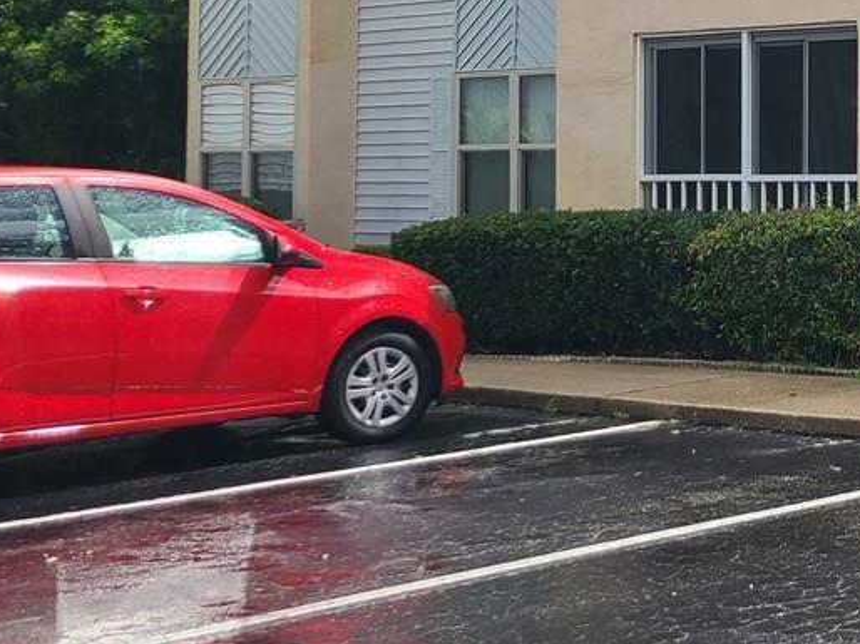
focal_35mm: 81
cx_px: 1205
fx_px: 2011
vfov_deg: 18.0
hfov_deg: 21.2
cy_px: 110
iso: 40
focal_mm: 5.4
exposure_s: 1/2111
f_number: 1.8
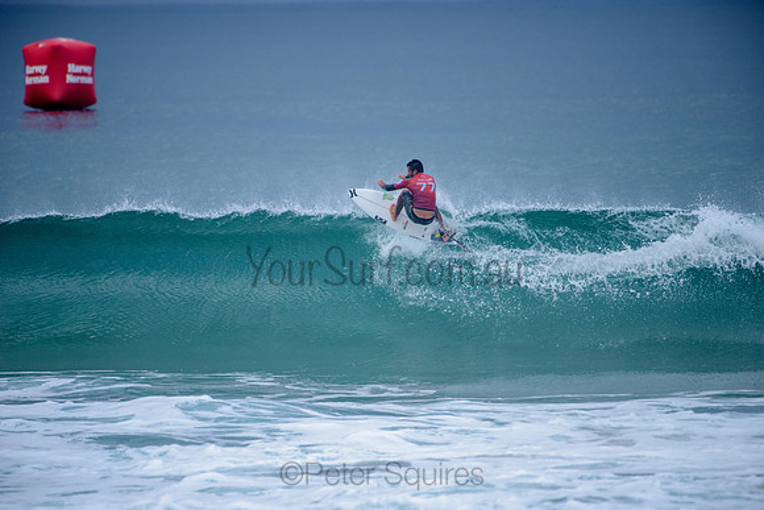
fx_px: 10613
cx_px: 382
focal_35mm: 500
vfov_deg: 2.8
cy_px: 255
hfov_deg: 4.1
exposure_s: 1/2000
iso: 250
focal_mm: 500
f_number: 5.6
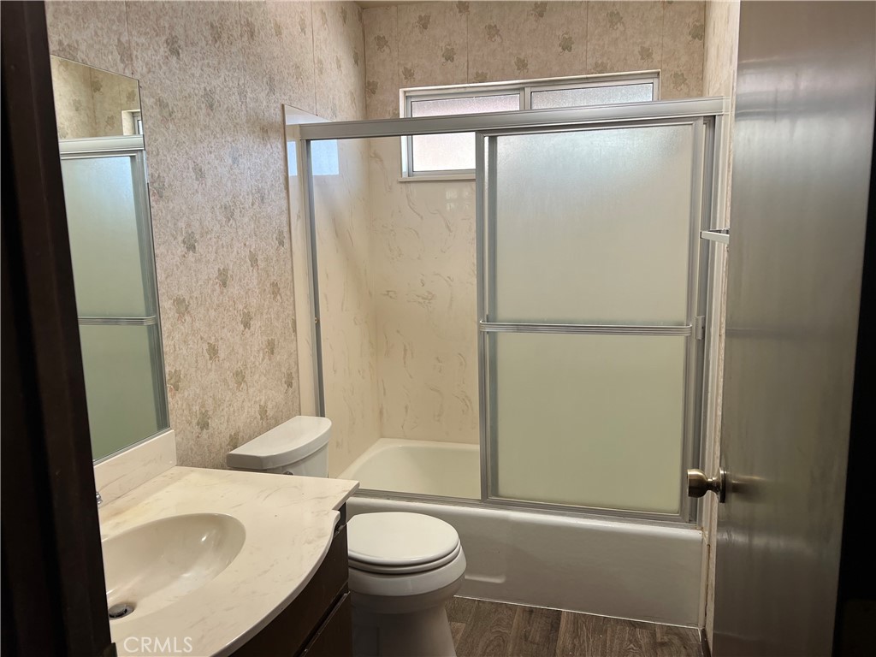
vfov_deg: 53.1
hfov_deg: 67.3
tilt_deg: -9.0
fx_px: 658
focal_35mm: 26
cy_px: 328
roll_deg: +1.4
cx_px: 438
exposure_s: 1/121
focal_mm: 5.7
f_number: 1.5
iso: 80
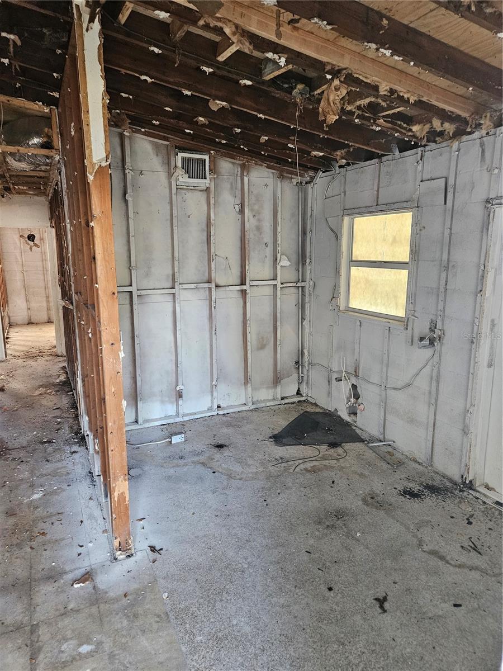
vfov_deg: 73.9
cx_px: 252
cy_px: 336
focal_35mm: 23
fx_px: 446
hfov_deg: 58.9
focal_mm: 5.4
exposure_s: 1/120
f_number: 1.8
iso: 400
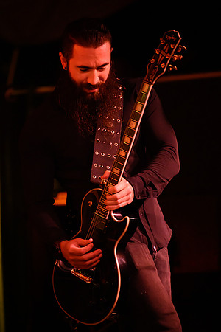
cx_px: 110
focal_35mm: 200
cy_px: 166
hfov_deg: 6.9
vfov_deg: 10.3
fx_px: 1842
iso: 6400
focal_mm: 200
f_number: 2.8
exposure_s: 1/250
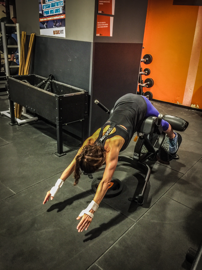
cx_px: 101
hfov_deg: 48.2
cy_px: 135
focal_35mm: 29
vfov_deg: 61.7
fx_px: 226
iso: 125
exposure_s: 1/10
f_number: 2.2
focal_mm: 4.15
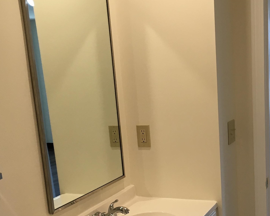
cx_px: 181
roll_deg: +3.3
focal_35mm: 60
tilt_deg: -14.3
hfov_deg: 31.2
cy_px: 175
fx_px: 479
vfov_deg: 24.9
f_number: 2.2
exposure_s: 1/30
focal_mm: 4.15
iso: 32
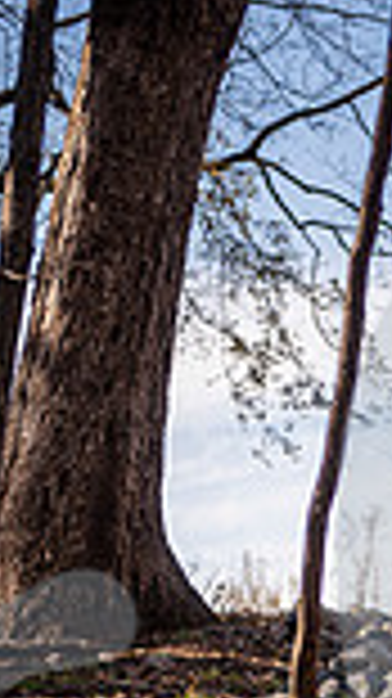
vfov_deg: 11.9
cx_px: 487
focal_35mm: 176
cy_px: 932
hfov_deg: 6.8
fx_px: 3258
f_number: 2.8
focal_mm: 58
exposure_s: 1/800
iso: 100
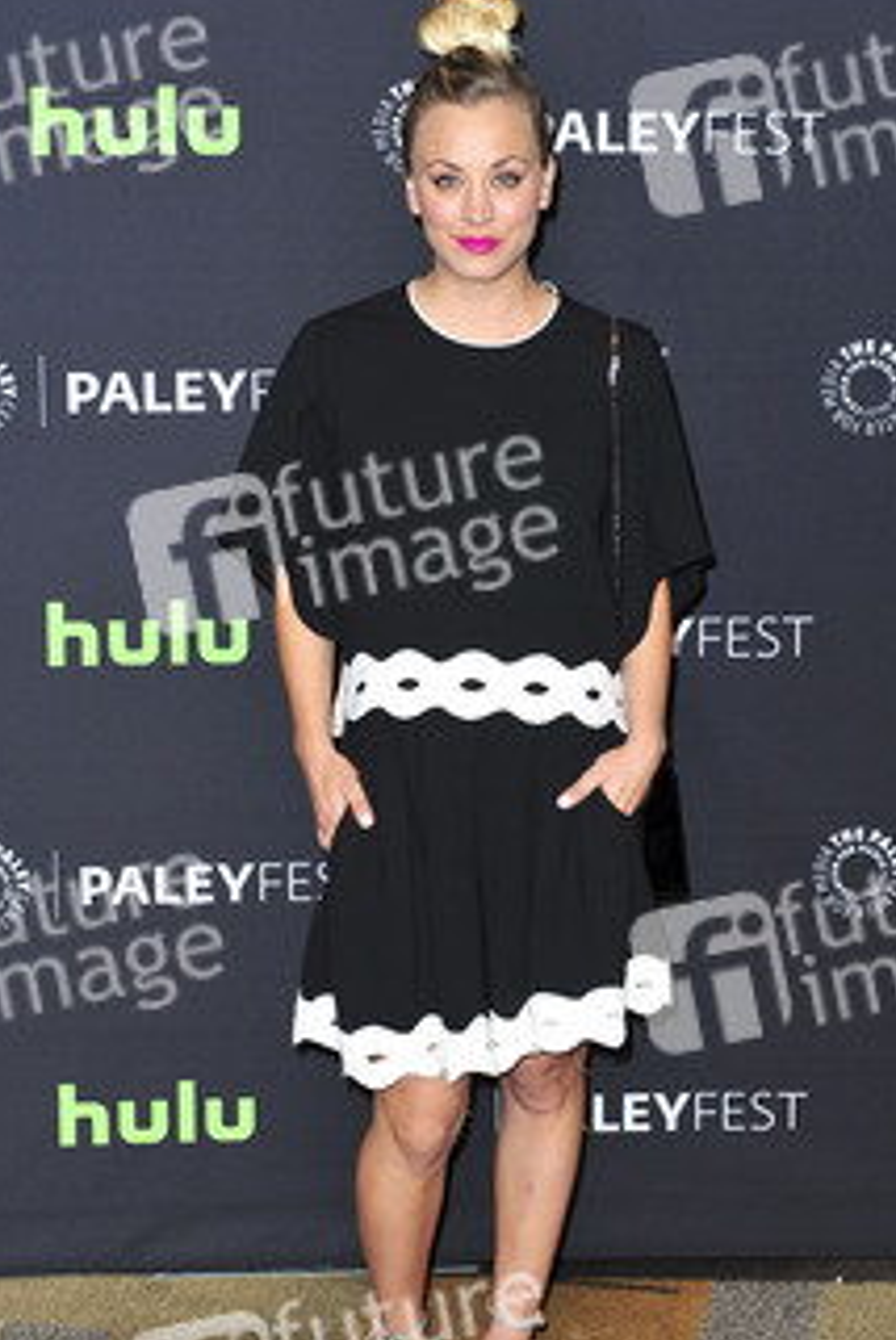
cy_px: 745
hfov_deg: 18.2
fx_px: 2794
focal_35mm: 75
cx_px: 467
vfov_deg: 27.0
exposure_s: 1/320
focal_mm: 60
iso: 500
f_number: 4.5
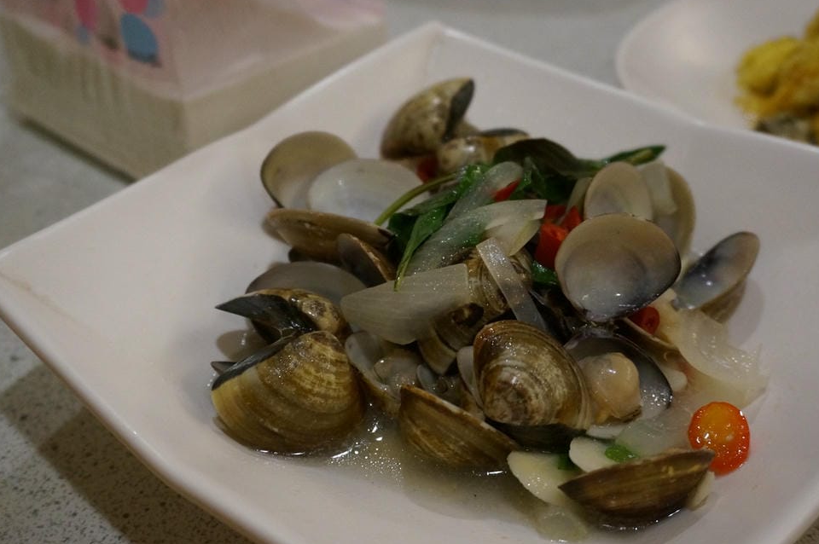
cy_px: 293
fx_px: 1023
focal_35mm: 45
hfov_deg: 43.6
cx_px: 449
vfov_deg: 29.8
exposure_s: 1/160
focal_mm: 24
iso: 1600
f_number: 4.5
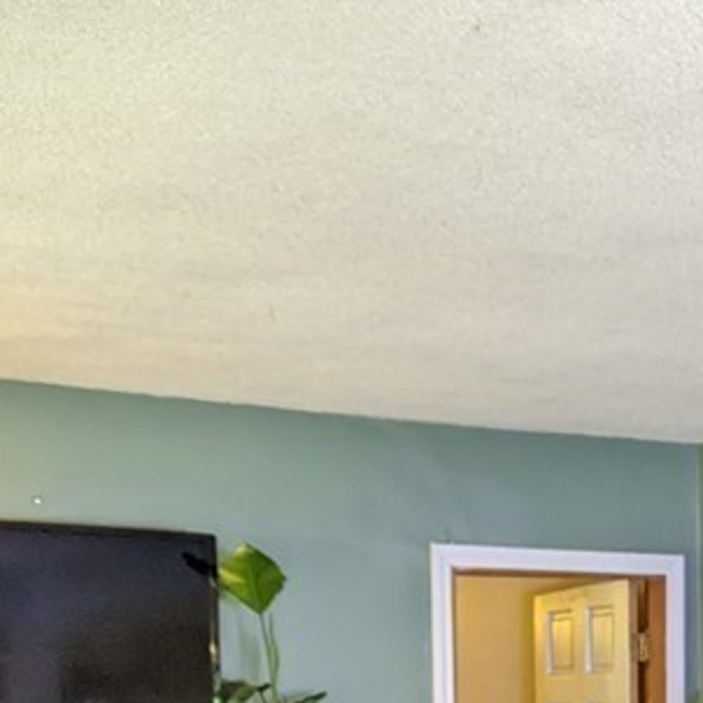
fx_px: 1861
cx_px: 826
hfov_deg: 20.1
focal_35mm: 81
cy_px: 857
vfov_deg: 20.0
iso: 519
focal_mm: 4.44
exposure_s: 1/59.9
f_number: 1.8
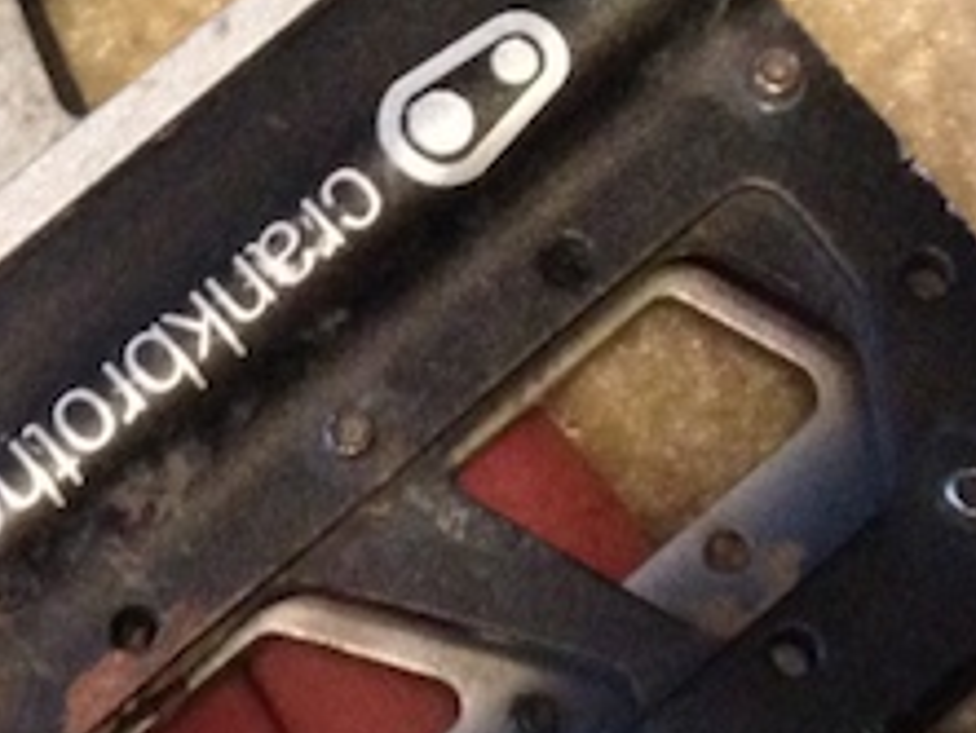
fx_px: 4570
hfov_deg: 12.0
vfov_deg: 9.1
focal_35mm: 162
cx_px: -115
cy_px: -159
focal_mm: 4.28
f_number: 2.4
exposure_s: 1/20
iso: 320
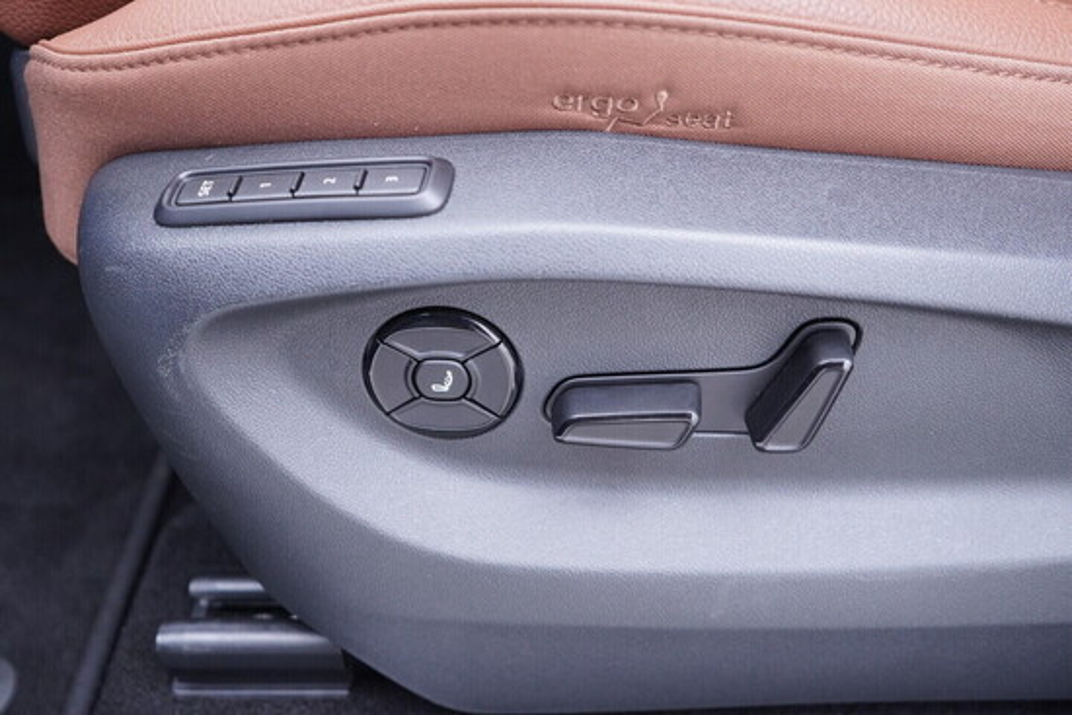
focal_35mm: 36
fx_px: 1072
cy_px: 358
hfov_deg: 53.1
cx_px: 536
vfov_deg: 36.9
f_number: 2.8
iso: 640
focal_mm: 24
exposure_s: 1/40
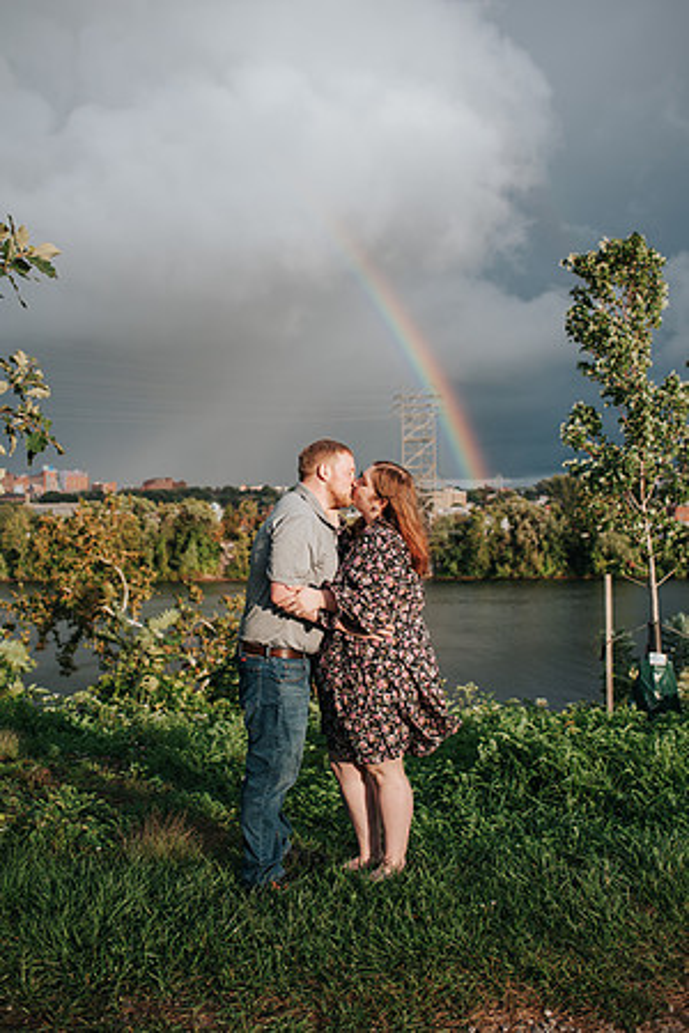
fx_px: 1005
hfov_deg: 37.9
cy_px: 516
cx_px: 344
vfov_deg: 54.4
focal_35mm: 35
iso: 100
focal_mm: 35
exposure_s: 1/640
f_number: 3.2
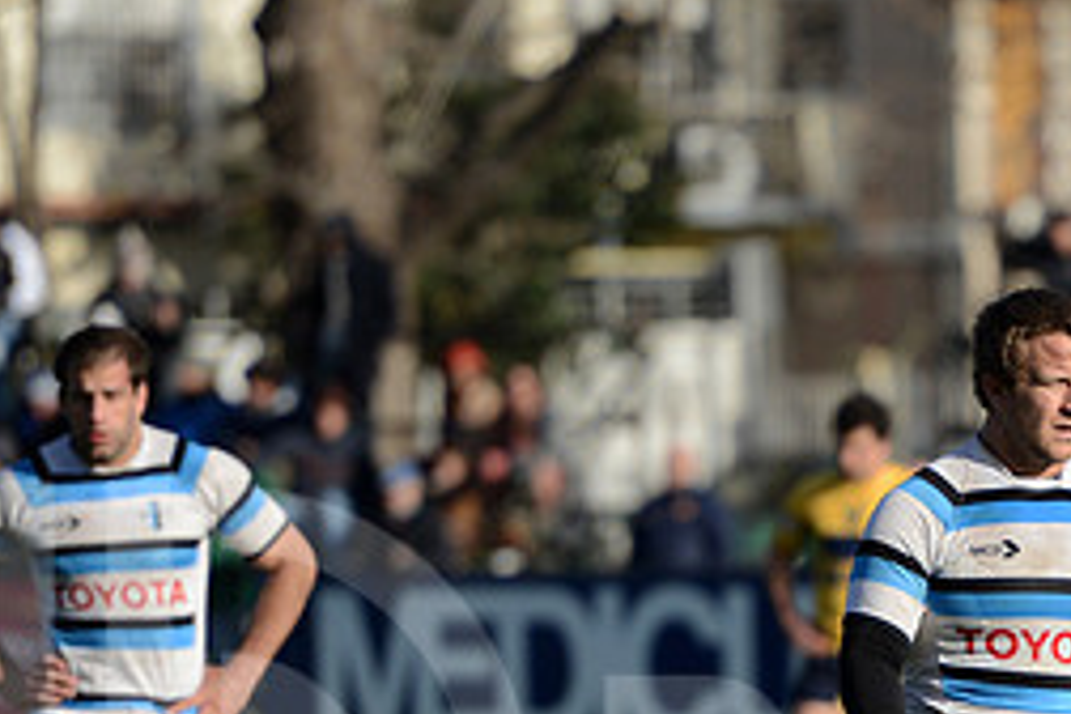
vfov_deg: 3.1
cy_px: 801
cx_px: 948
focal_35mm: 449
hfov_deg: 4.6
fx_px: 13357
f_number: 2.8
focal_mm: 195
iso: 250
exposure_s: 1/2500
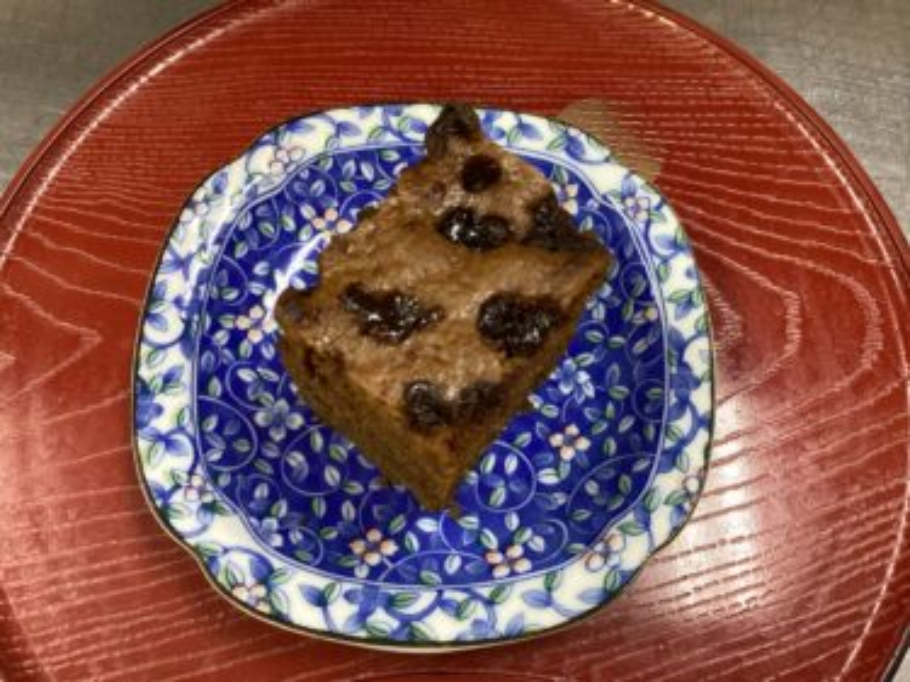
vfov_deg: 45.4
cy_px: 341
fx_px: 815
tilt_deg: -70.1
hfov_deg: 58.4
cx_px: 455
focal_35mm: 31
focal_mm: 3.3
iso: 200
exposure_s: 1/60
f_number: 2.4
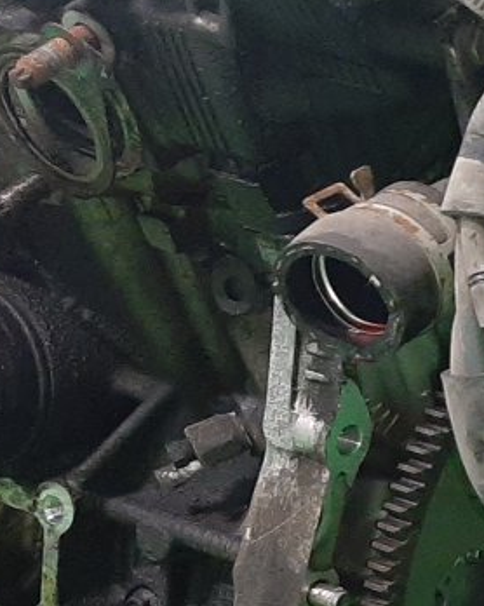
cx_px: 1201
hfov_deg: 11.7
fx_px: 1882
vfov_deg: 18.1
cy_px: 517
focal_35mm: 105
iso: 198
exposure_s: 1/33
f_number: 1.7
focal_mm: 3.93
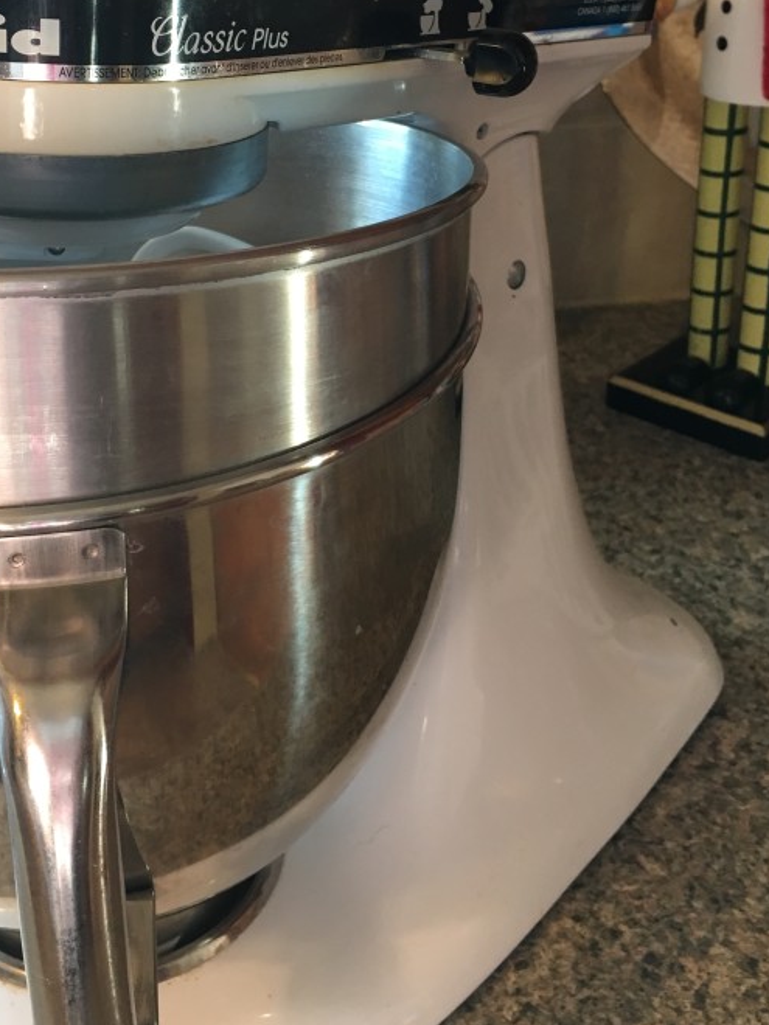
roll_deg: +2.2
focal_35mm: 45
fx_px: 1333
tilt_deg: -21.6
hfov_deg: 32.0
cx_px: 280
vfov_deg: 41.2
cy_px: 292
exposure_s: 1/30
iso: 80
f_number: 2.2
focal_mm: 4.15
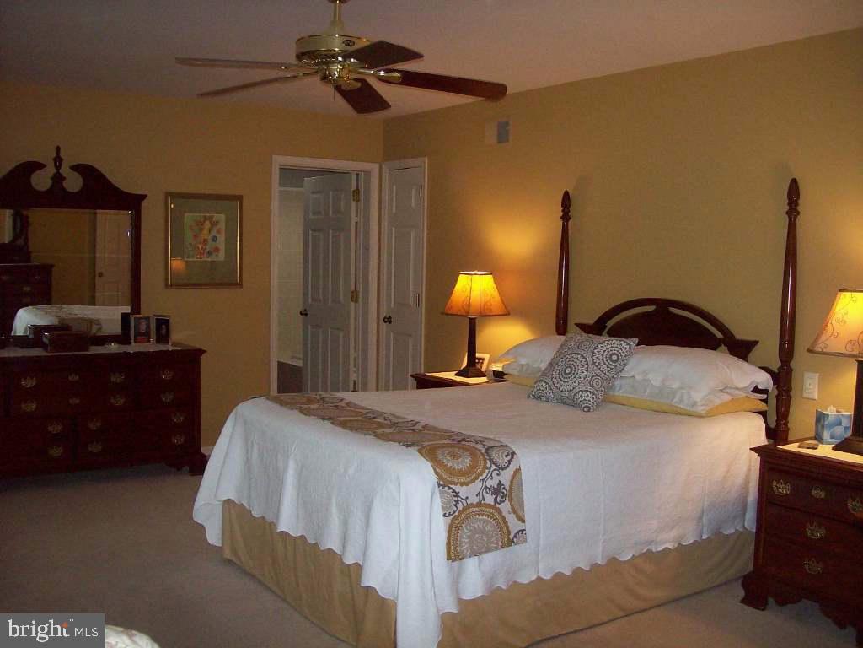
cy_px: 324
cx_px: 432
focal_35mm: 36
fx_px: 898
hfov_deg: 51.4
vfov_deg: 39.7
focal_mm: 6
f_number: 2.7
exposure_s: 1/64
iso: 140
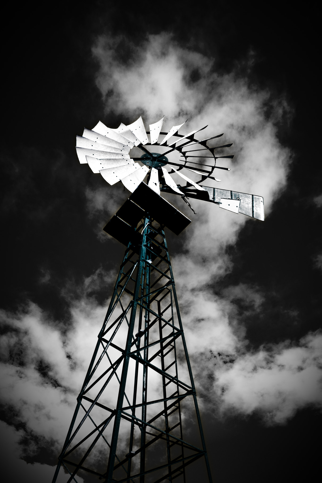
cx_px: 161
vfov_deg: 50.7
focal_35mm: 38
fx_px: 510
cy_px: 242
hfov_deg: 35.0
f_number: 10
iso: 180
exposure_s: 1/400
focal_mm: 38
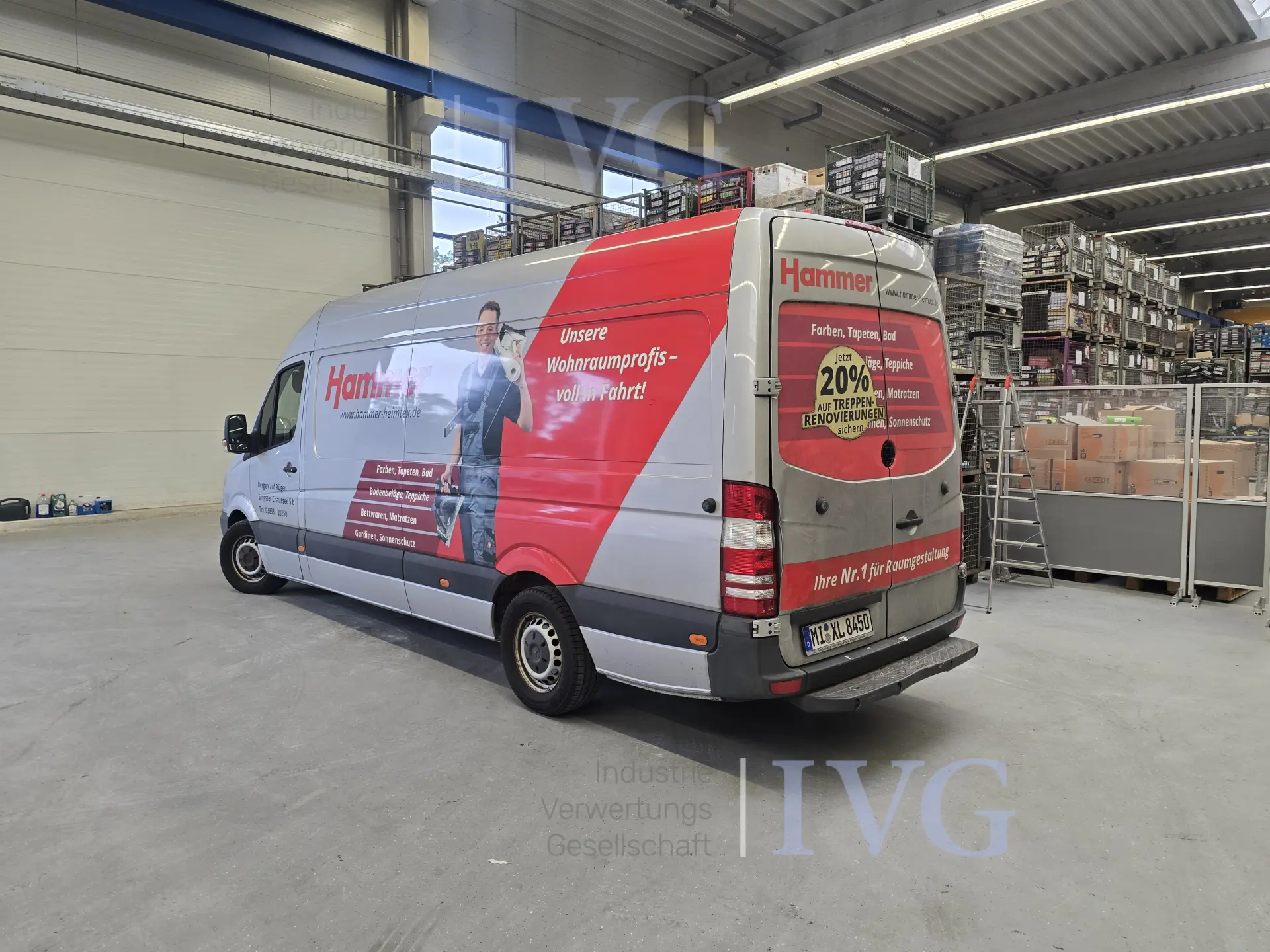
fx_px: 844
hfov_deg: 73.9
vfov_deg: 58.9
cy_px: 476
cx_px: 635
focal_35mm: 23
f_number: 1.7
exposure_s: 1/100
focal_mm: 6.3
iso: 125
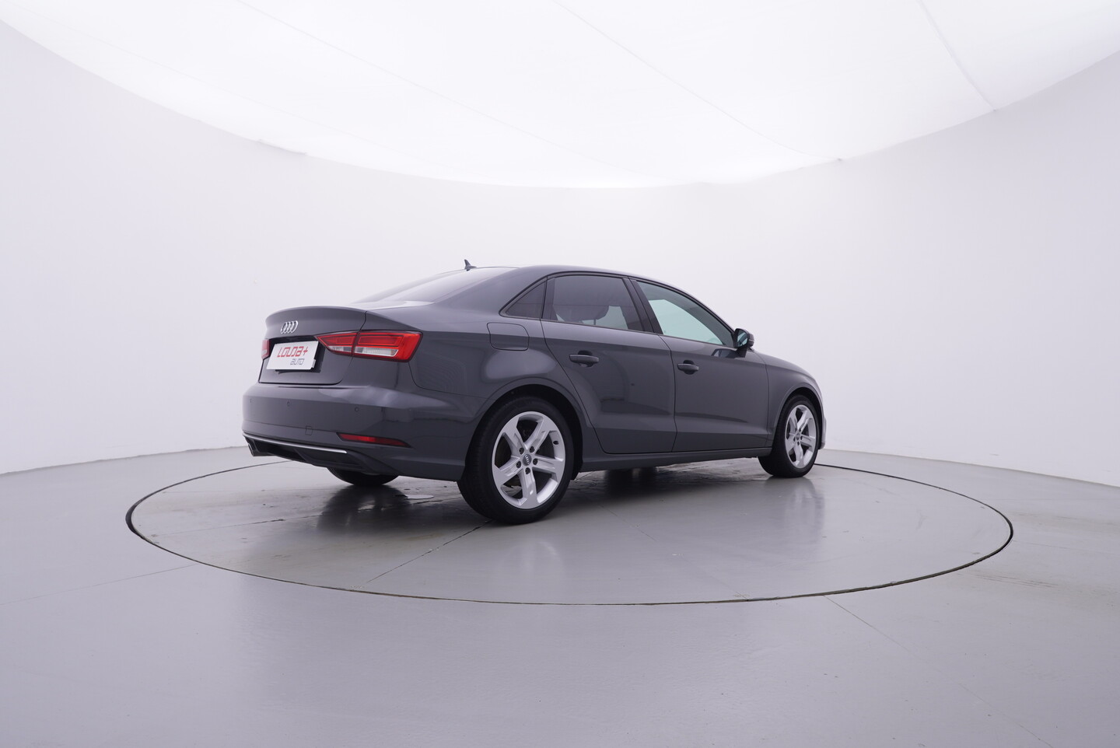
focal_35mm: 22
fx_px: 700
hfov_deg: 77.3
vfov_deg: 56.2
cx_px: 560
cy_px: 374
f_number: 5
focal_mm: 15
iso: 200
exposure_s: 1/80
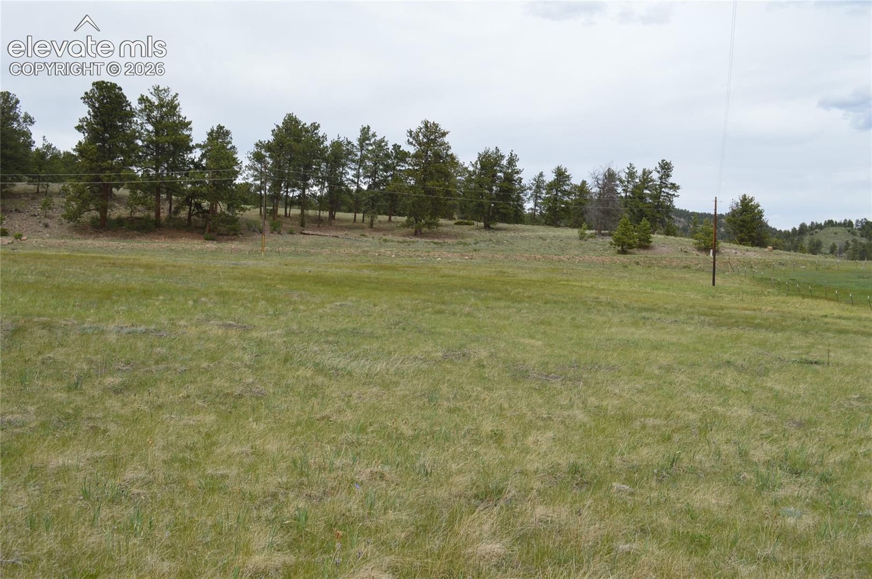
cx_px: 436
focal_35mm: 33
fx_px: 799
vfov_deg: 39.9
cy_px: 290
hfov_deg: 57.3
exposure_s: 1/250
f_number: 8
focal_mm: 22
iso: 100
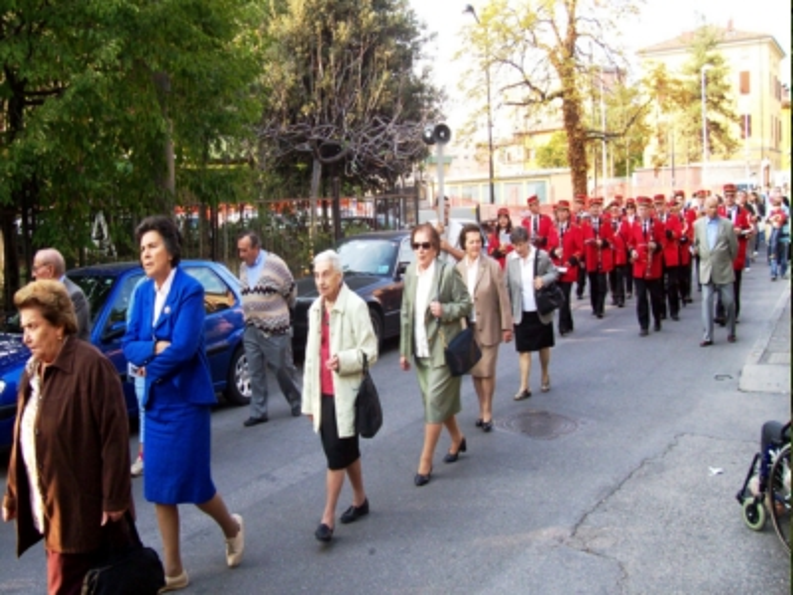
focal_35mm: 34
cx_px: 396
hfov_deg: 54.0
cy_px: 298
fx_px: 779
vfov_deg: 41.8
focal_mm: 5.6
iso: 80
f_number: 2.7
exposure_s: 1/191
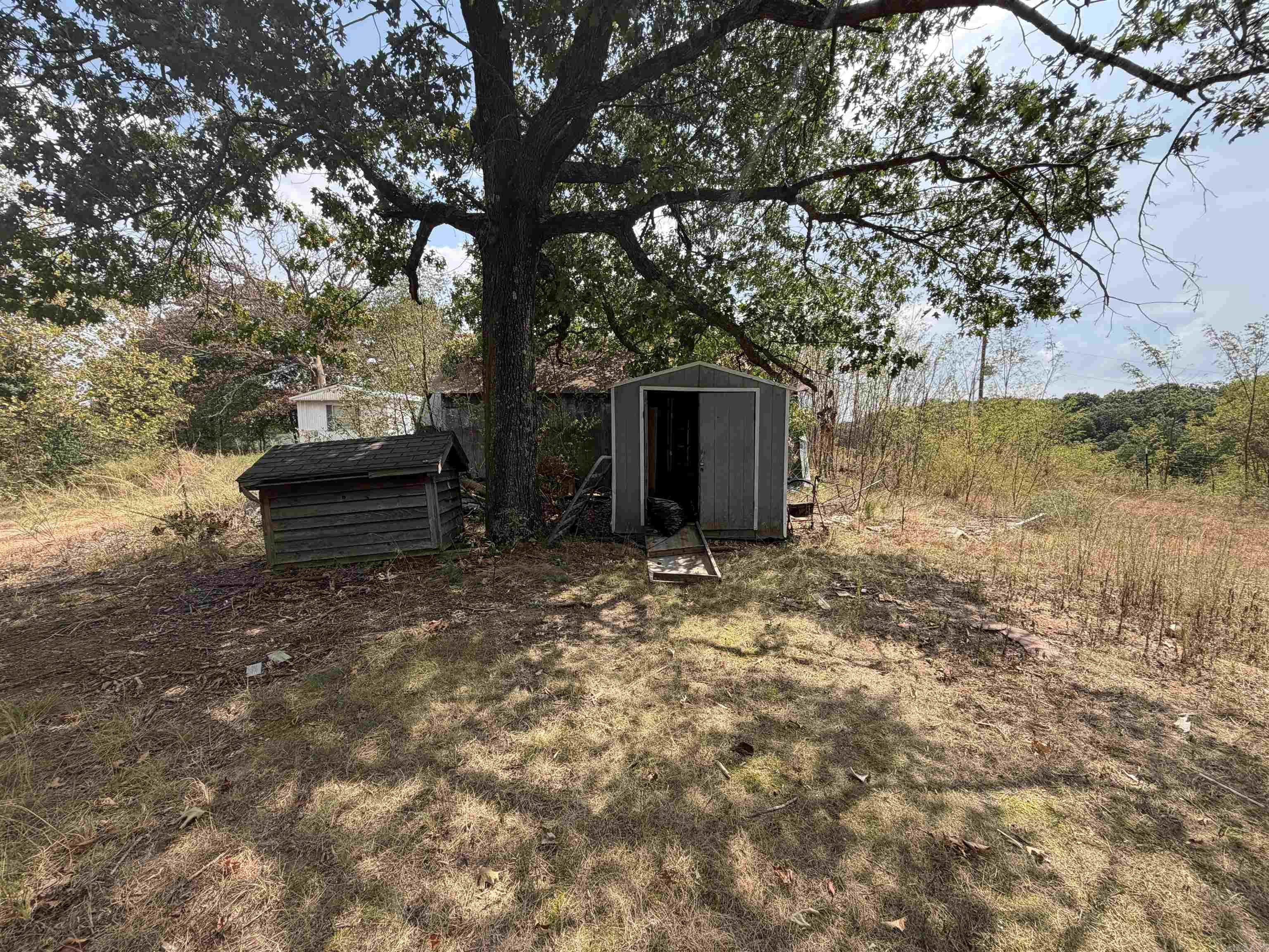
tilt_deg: -5.8
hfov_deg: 102.1
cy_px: 476
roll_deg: +1.5
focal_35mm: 14
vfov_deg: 85.7
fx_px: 513
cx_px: 634
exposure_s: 1/607
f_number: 2.2
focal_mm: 2.22
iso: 40
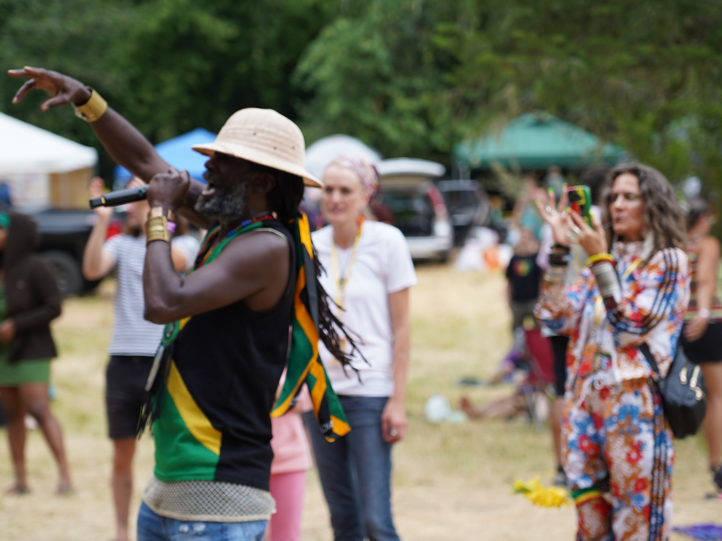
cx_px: 324
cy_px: 296
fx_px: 2649
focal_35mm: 127
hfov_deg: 15.5
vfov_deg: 11.7
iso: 250
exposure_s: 1/160
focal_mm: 105
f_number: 4
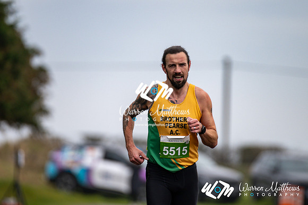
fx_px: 3848
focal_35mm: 450
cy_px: 102
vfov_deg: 3.1
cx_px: 154
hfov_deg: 4.6
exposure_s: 1/1600
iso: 360
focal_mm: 300
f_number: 2.8
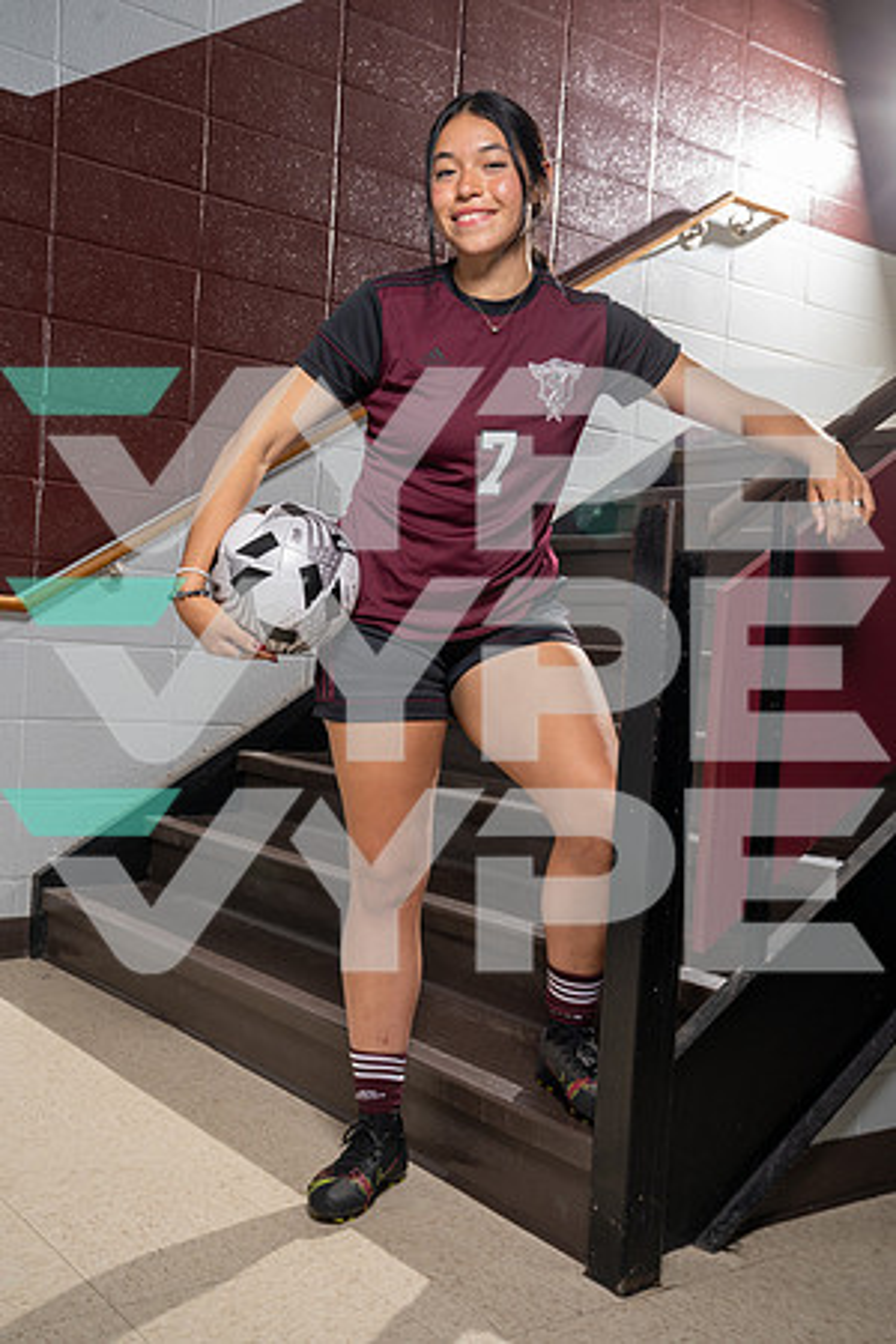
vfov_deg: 50.7
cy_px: 672
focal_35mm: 38
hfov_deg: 35.1
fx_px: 1419
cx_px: 448
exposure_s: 1/250
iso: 400
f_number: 7.1
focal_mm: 38
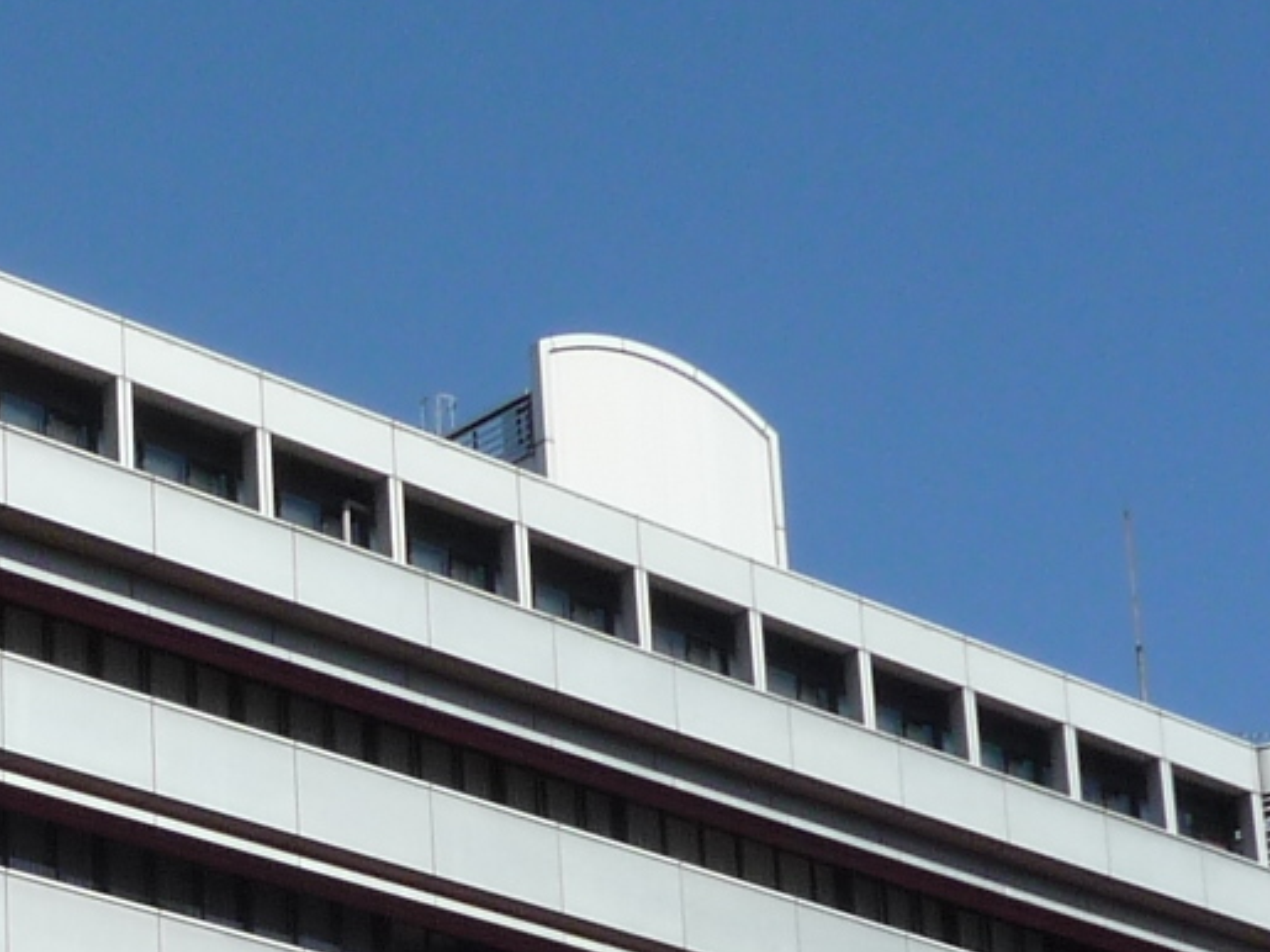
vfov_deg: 12.5
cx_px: 30
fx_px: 4218
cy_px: 1191
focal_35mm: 115
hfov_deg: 16.8
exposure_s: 1/800
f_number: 5
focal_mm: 4.4
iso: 100
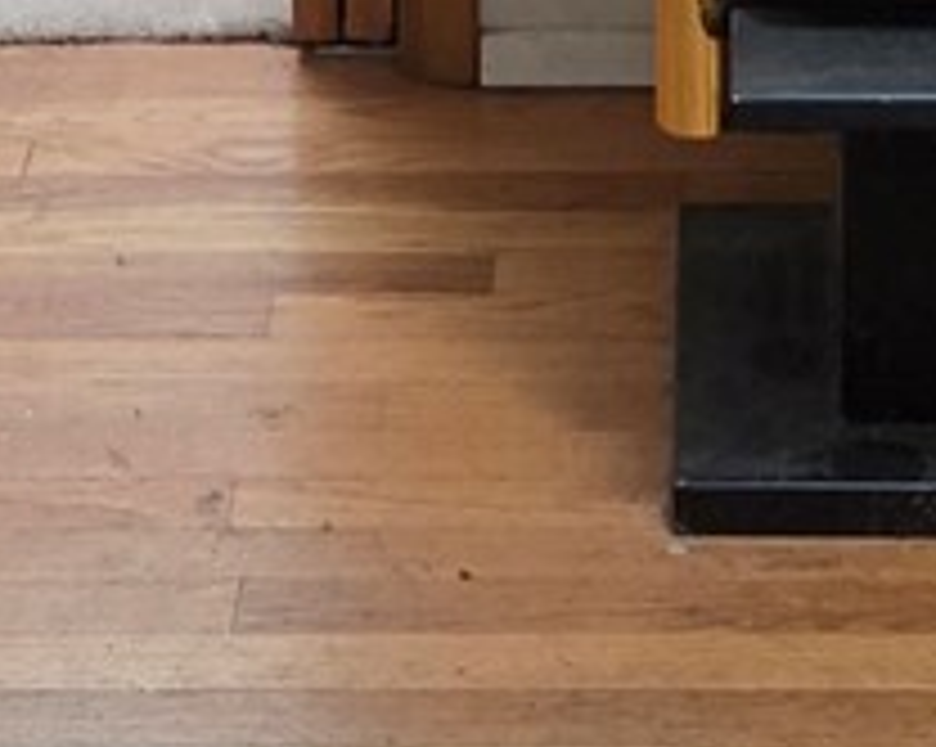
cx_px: 680
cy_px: -850
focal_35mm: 173
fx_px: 4788
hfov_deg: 11.1
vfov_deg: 8.4
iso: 320
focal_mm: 5.4
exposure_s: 1/120
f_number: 1.8
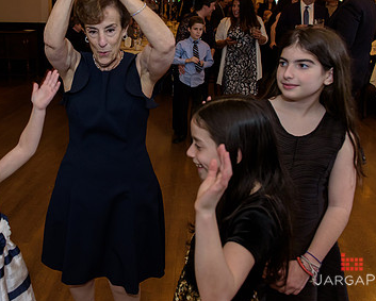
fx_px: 412
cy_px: 103
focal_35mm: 37
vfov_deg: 39.7
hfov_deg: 47.7
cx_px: 108
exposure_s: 1/125
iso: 1600
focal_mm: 24
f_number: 3.2
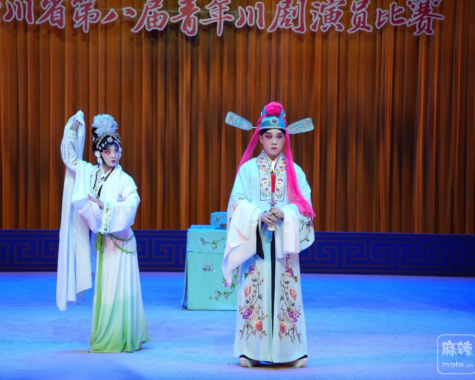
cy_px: 190
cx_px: 198
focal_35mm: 122
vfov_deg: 12.6
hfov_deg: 15.8
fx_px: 1715
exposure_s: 1/160
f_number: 5.6
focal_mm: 108
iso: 640
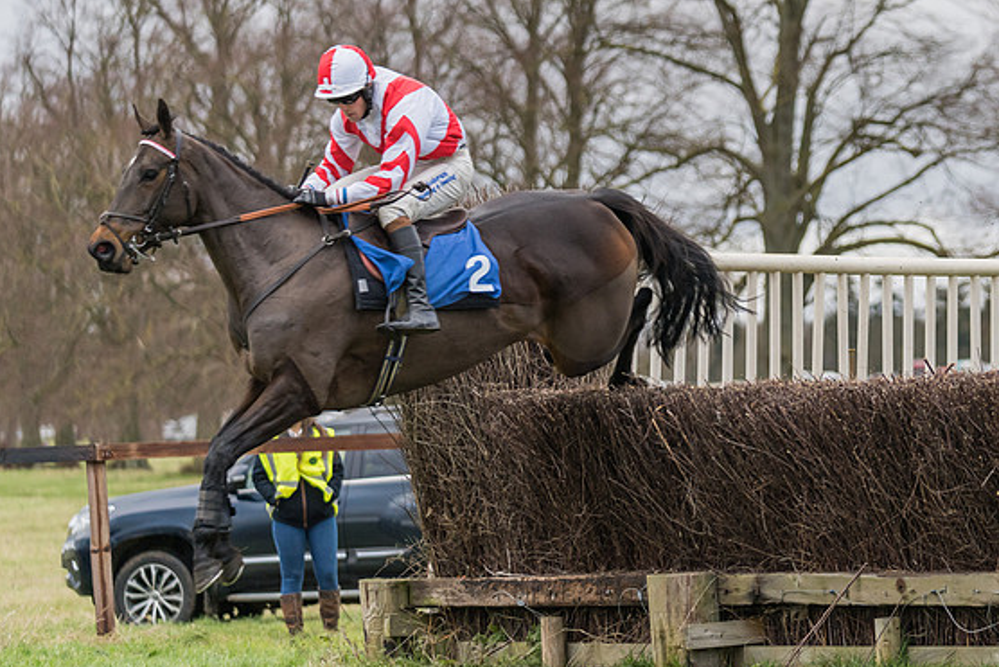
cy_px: 298
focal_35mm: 213
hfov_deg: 9.6
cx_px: 912
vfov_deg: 6.5
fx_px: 5912
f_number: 2.8
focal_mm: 114
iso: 1000
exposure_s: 1/1000
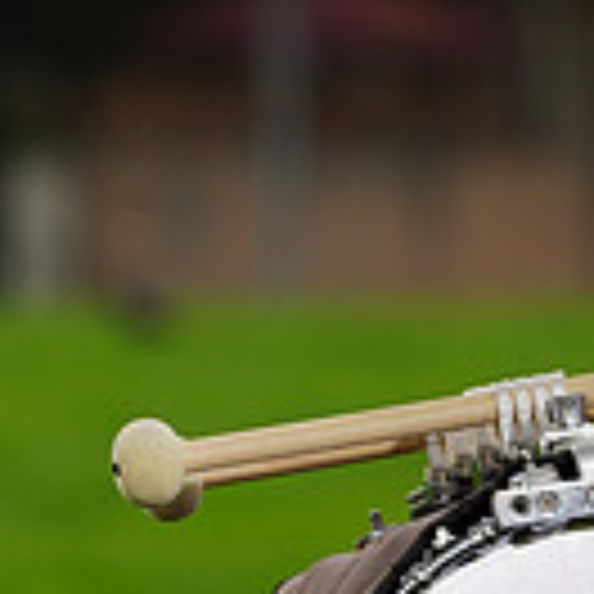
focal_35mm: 1144
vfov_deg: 1.5
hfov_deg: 1.5
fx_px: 22210
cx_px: 756
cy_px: 724
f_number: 8
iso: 160
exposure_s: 1/160
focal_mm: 306
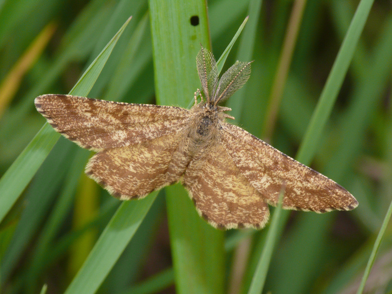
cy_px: 147
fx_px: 2129
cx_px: 196
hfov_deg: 10.5
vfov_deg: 7.9
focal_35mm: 188
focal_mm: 39.8
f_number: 10
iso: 200
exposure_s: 1/80
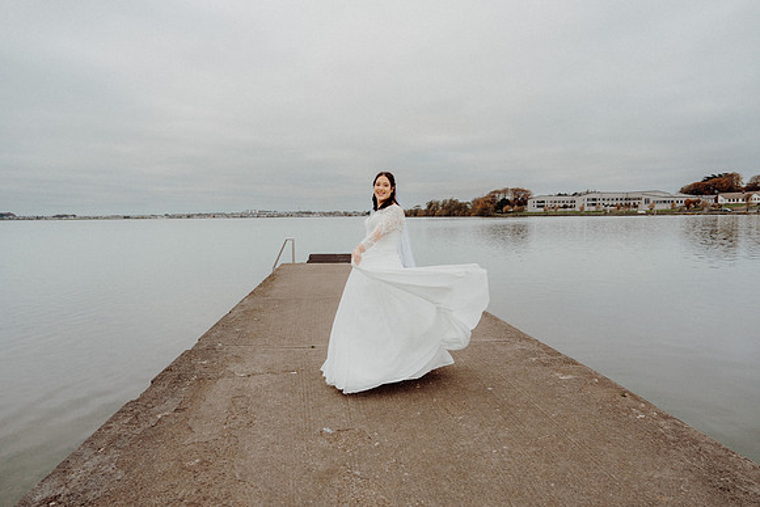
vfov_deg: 52.9
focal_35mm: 24
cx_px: 380
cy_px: 254
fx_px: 510
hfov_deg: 73.4
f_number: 3.5
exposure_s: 1/200
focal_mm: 24
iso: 250
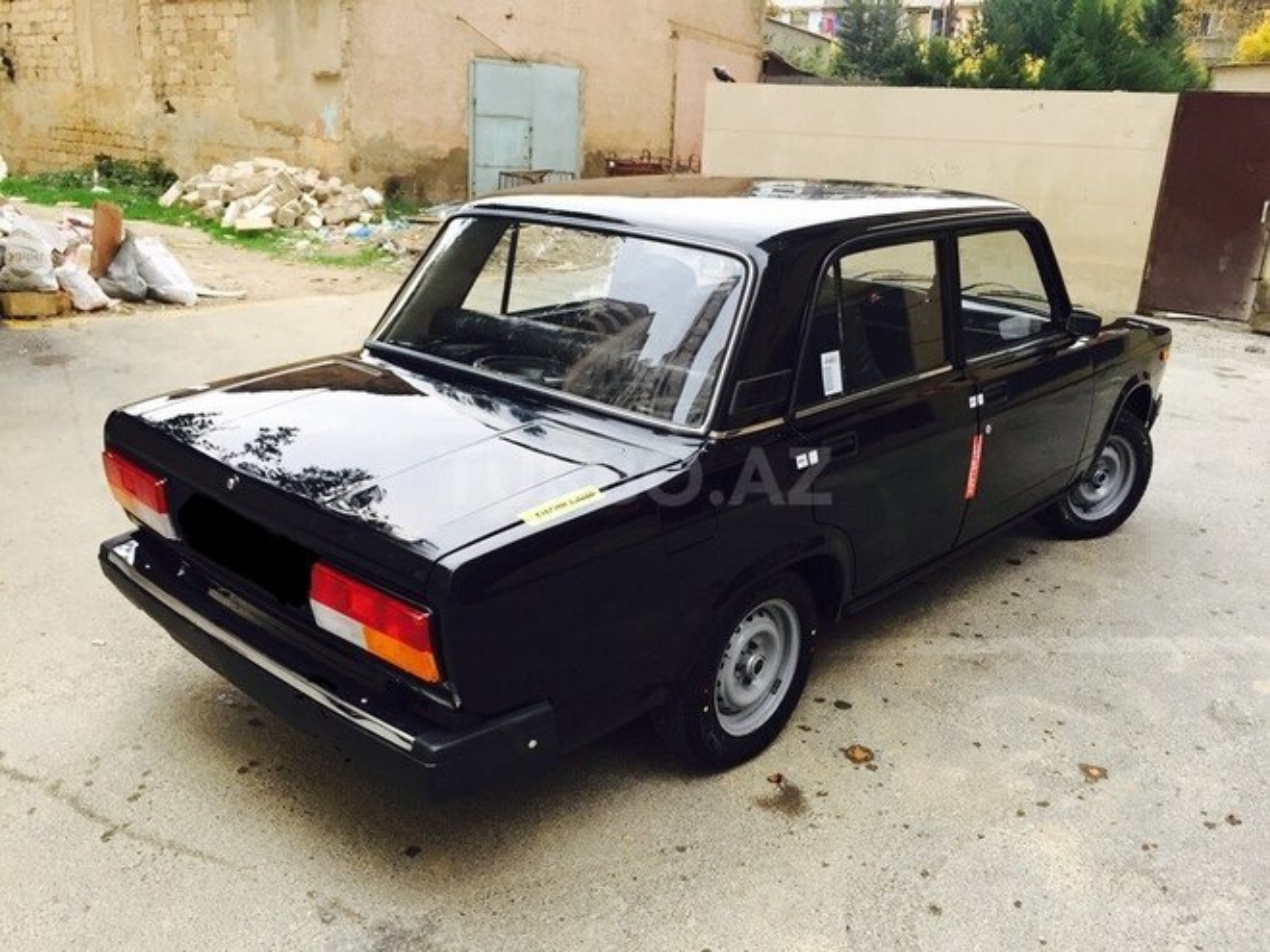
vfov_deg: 48.2
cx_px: 635
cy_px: 476
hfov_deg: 61.7
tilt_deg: -17.3
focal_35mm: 29
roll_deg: -3.9
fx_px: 1064
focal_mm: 4.15
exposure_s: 1/33
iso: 32
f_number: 2.2
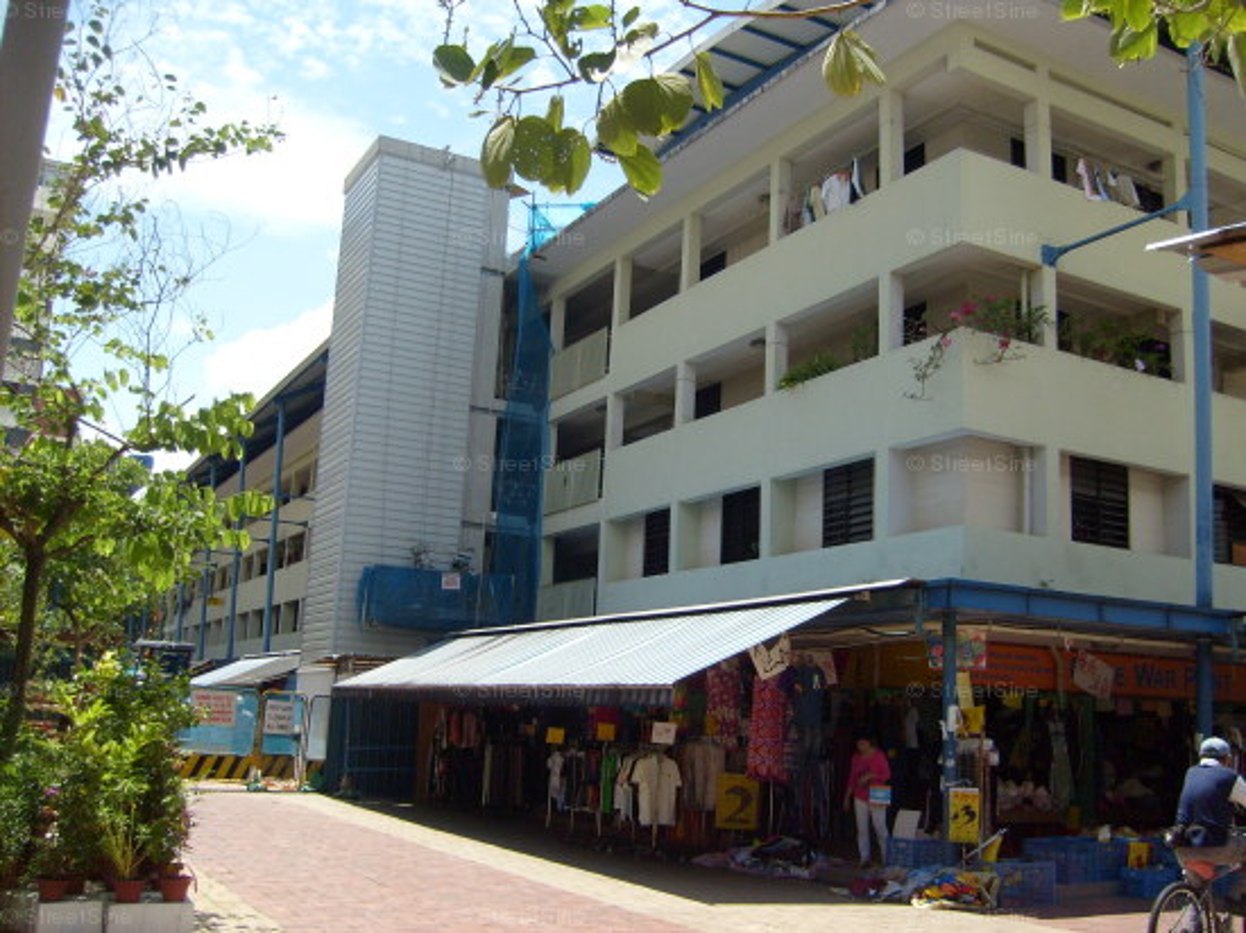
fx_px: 1259
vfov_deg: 40.7
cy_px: 466
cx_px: 623
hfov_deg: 52.6
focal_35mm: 35
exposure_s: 1/180
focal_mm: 5.8
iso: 80
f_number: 7.1
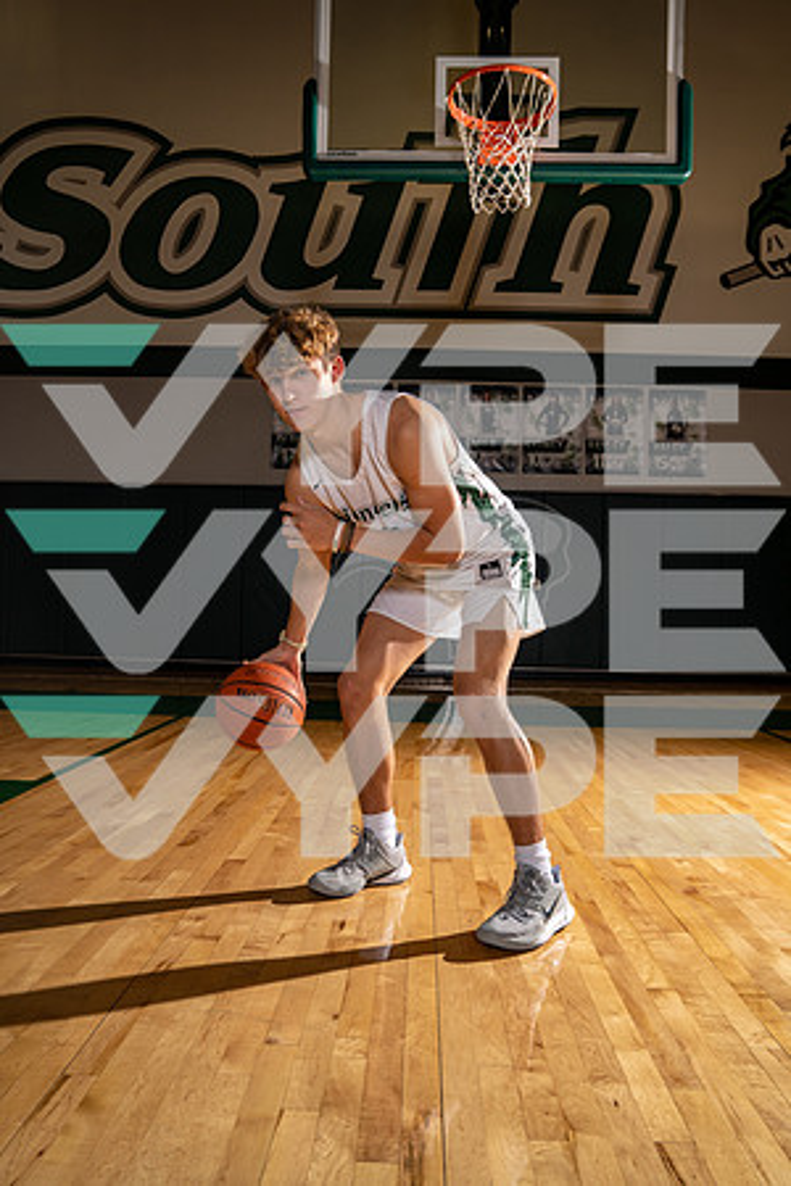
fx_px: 890
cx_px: 396
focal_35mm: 27
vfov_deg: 67.4
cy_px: 593
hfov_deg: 47.9
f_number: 5.6
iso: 320
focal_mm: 27
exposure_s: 1/250
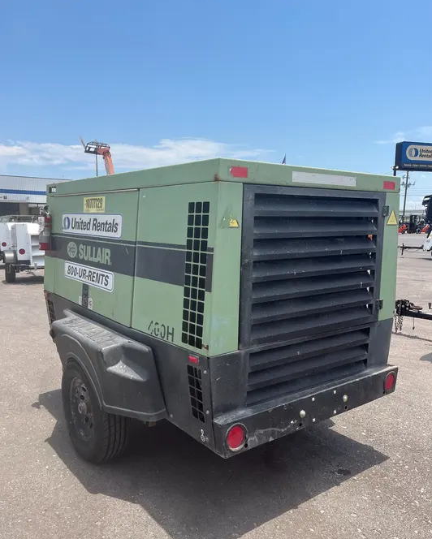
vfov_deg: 62.1
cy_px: 293
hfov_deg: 51.6
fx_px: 447
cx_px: 210
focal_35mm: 28
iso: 50
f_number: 1.6
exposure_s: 1/2899
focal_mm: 5.1
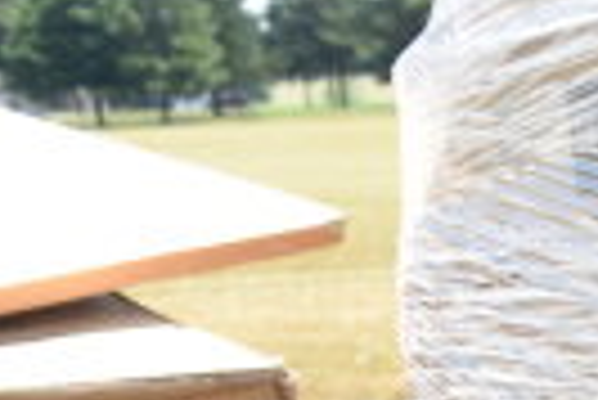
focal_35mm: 186
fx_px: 3093
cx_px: 1223
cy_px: 1166
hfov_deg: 10.2
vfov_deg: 6.7
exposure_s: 1/200
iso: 200
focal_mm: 18
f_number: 6.3
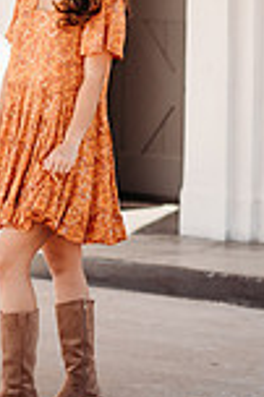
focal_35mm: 252
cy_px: 18
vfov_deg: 8.1
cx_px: 73
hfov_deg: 5.4
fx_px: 2778
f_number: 2
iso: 160
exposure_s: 1/2000
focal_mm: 85
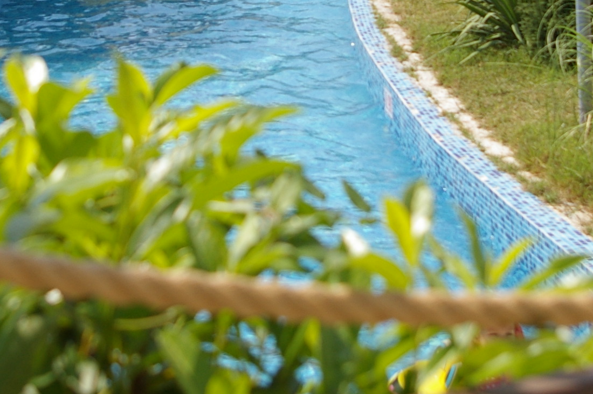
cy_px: -66
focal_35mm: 135
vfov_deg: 10.0
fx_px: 2227
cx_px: 258
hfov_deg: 15.2
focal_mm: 33
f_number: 5.6
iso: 200
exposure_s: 1/1000
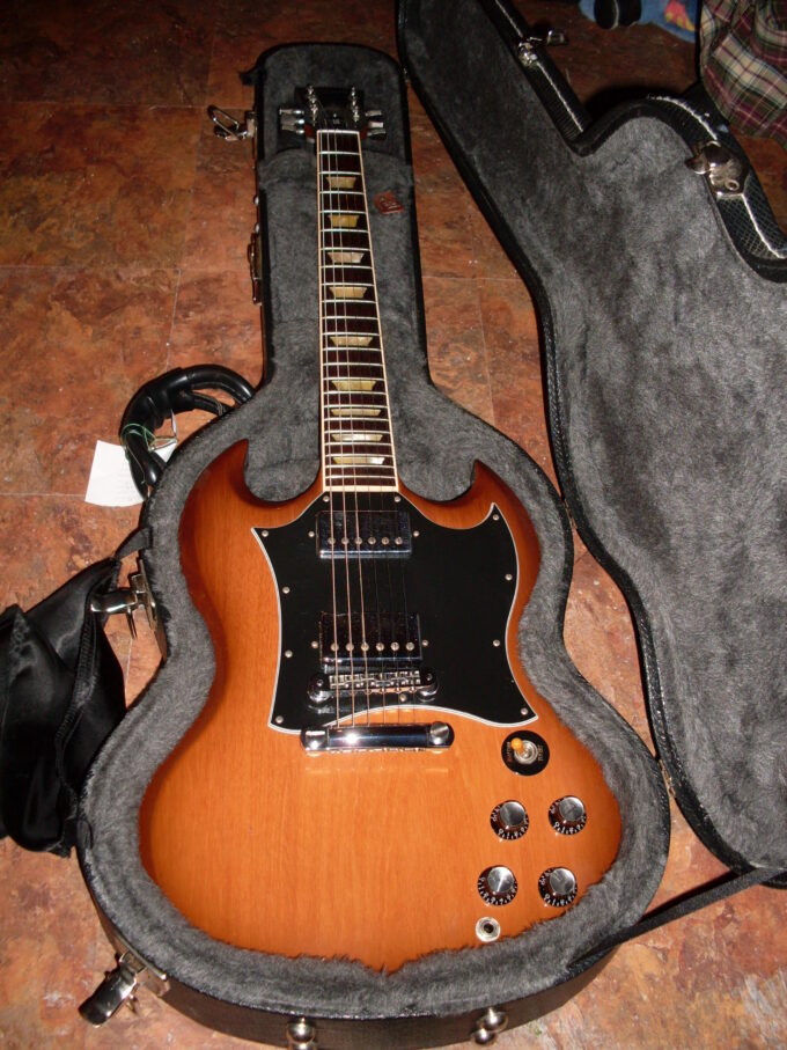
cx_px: 394
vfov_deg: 49.0
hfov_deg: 37.7
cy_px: 525
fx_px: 1152
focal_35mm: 38
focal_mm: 6.3
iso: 100
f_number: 2.8
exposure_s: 1/45
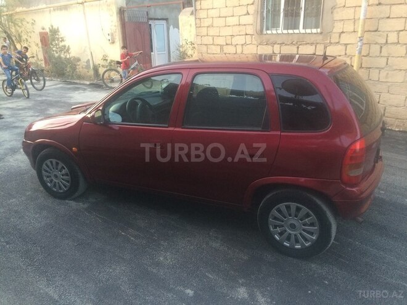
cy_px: 152
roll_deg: +1.5
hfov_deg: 61.7
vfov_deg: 48.2
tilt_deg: -20.3
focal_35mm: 29
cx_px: 204
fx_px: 341
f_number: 2.2
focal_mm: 4.15
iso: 80
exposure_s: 1/33
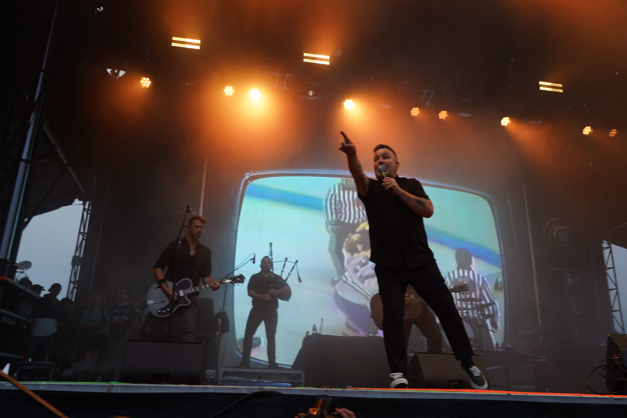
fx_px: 522
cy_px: 209
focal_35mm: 30
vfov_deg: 43.6
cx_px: 314
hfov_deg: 61.9
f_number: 4
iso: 100
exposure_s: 1/60
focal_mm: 30
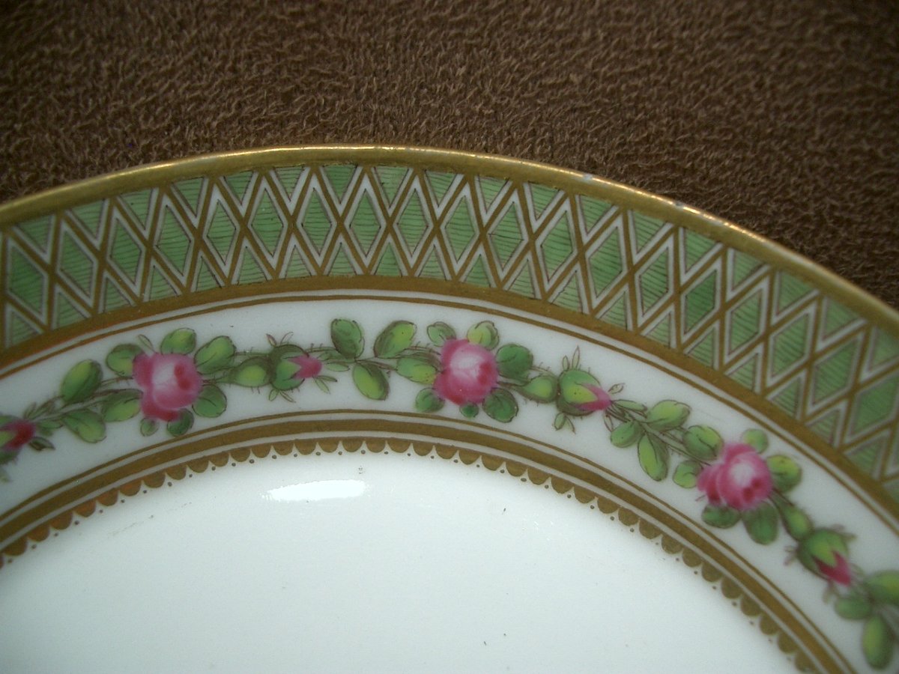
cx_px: 450
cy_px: 337
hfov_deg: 52.6
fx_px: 909
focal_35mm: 35
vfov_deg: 40.7
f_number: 2.6
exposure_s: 1/60
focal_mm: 5.8
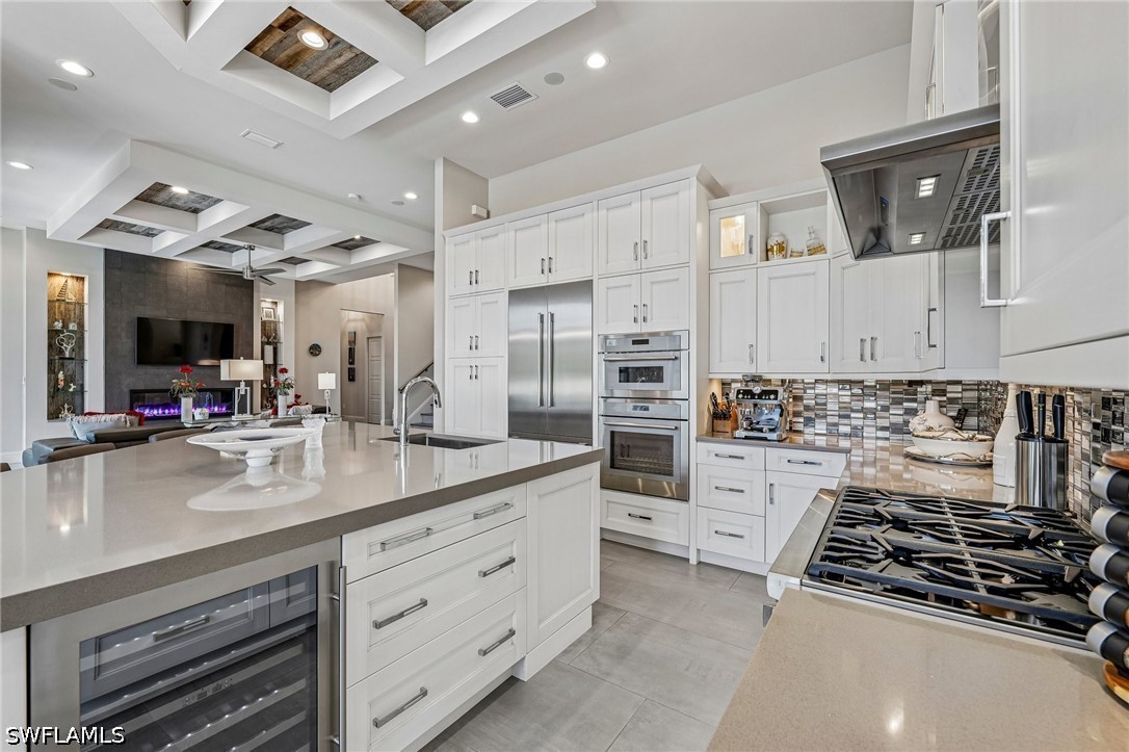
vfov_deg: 81.2
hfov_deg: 104.3
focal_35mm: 14
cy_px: 376
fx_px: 439
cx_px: 564
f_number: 8
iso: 400
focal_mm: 14
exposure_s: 1/25
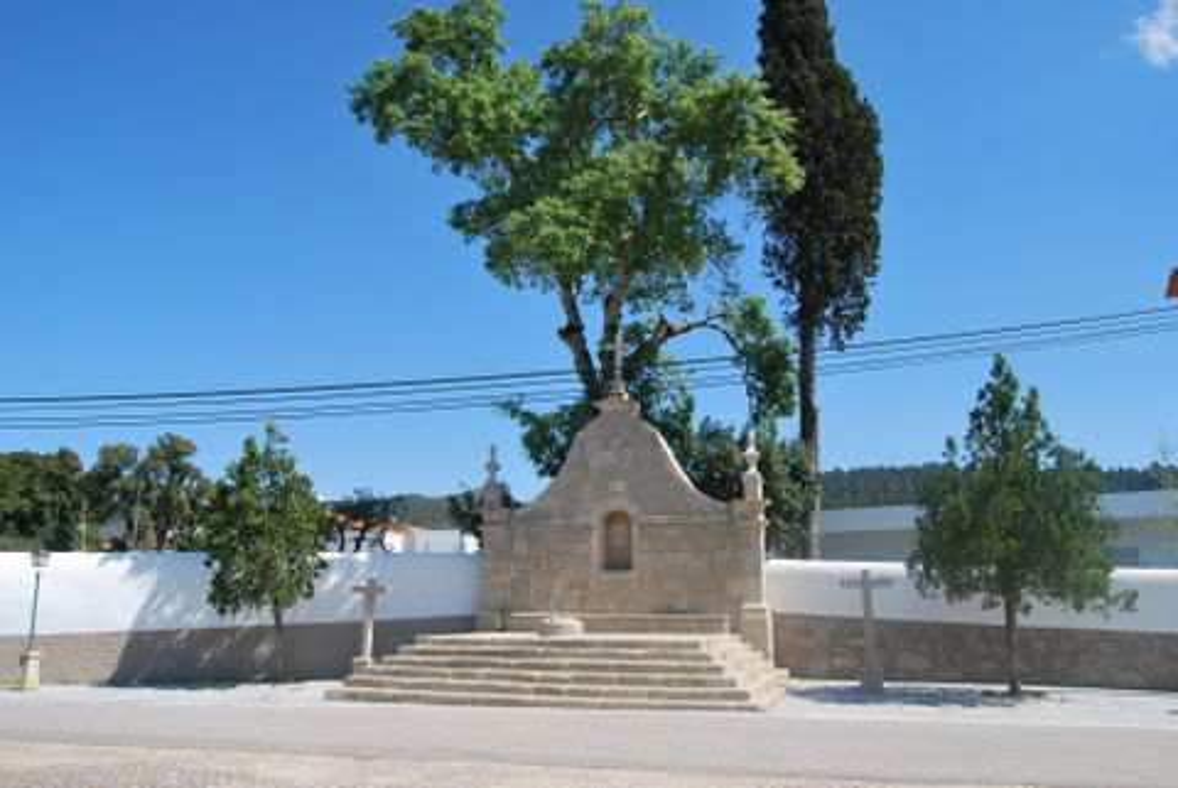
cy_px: 394
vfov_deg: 48.0
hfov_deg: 67.3
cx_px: 589
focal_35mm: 27
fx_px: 884
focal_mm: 18
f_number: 8
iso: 100
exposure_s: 1/250
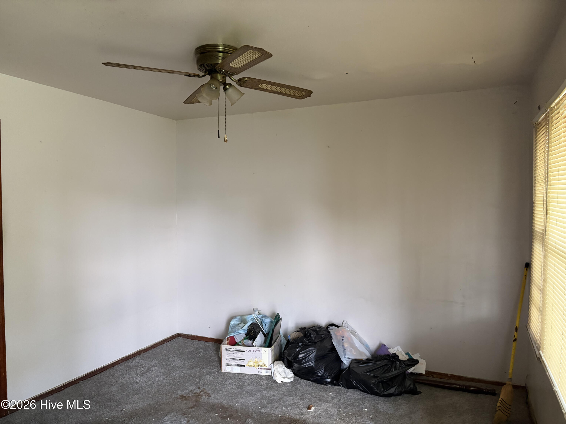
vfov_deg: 53.1
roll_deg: +0.5
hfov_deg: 67.3
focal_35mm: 26
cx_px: 283
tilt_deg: -0.3
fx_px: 425
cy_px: 212
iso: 400
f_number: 1.6
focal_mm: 5.96
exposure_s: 1/60
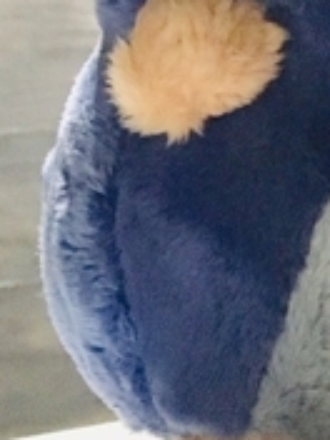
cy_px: -80
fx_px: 2148
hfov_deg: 7.8
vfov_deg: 11.5
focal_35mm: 169
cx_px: 950
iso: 125
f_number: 2.2
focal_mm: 4.15
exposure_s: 1/30
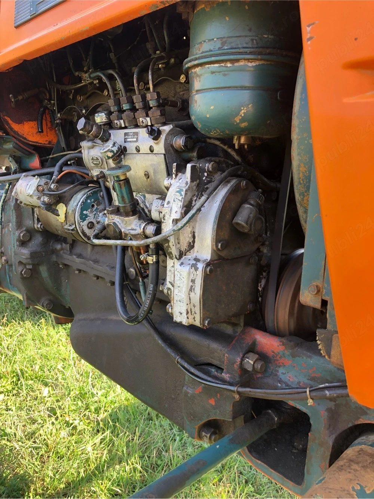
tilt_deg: -11.6
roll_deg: +2.4
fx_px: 403
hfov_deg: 49.7
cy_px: 250
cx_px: 187
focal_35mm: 28
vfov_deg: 63.5
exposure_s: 1/120
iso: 40
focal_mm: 4
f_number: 1.8
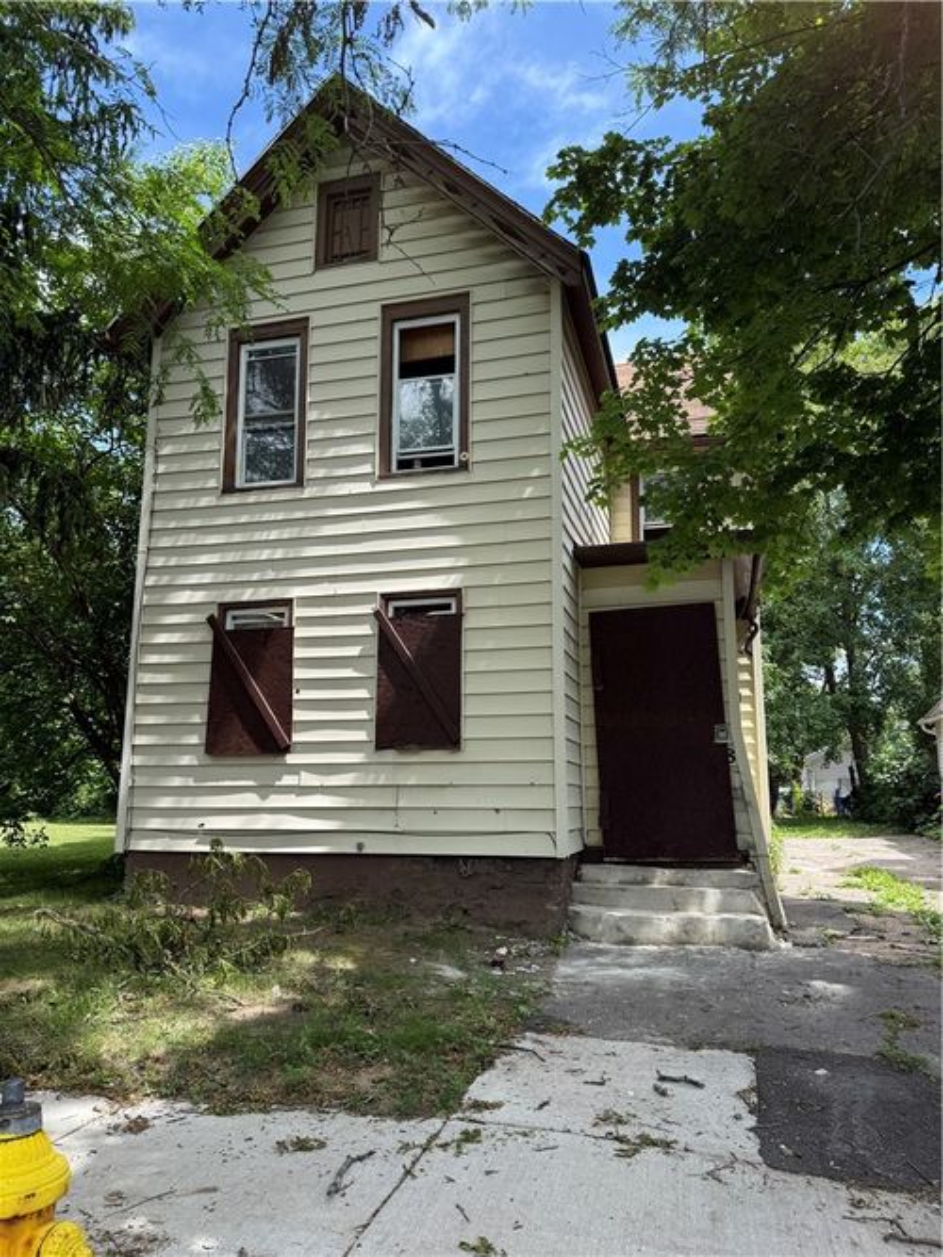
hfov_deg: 56.8
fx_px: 872
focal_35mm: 24
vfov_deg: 71.6
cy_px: 628
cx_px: 472
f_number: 1.78
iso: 80
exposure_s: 1/1122
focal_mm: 6.76
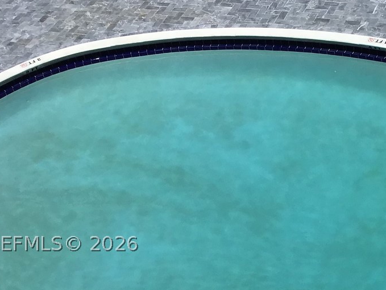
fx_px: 814
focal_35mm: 73
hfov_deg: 26.2
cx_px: 312
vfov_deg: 19.9
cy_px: 243
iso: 25
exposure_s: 1/3401
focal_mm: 3.3
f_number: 2.4
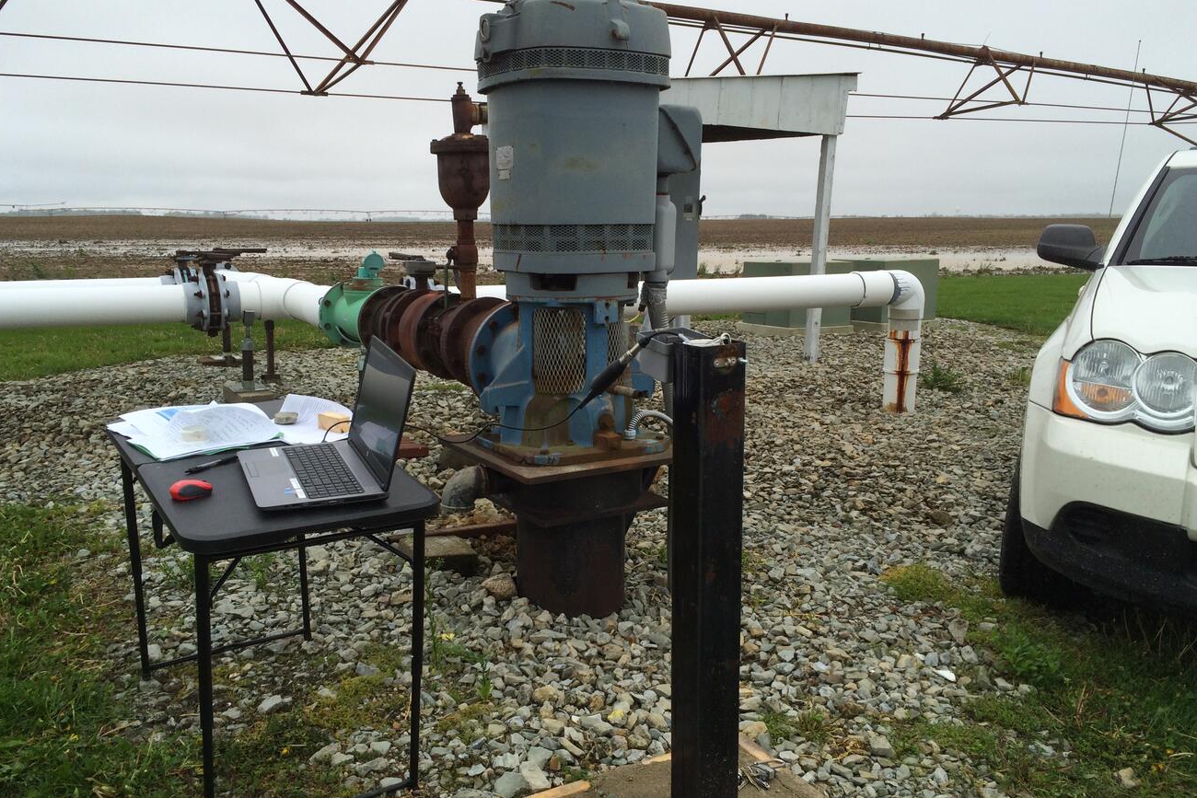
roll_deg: +2.1
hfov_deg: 60.3
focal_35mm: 31
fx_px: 1031
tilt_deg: -12.1
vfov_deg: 42.3
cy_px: 430
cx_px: 590
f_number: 2.2
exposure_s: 1/586
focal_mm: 4.15
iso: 32
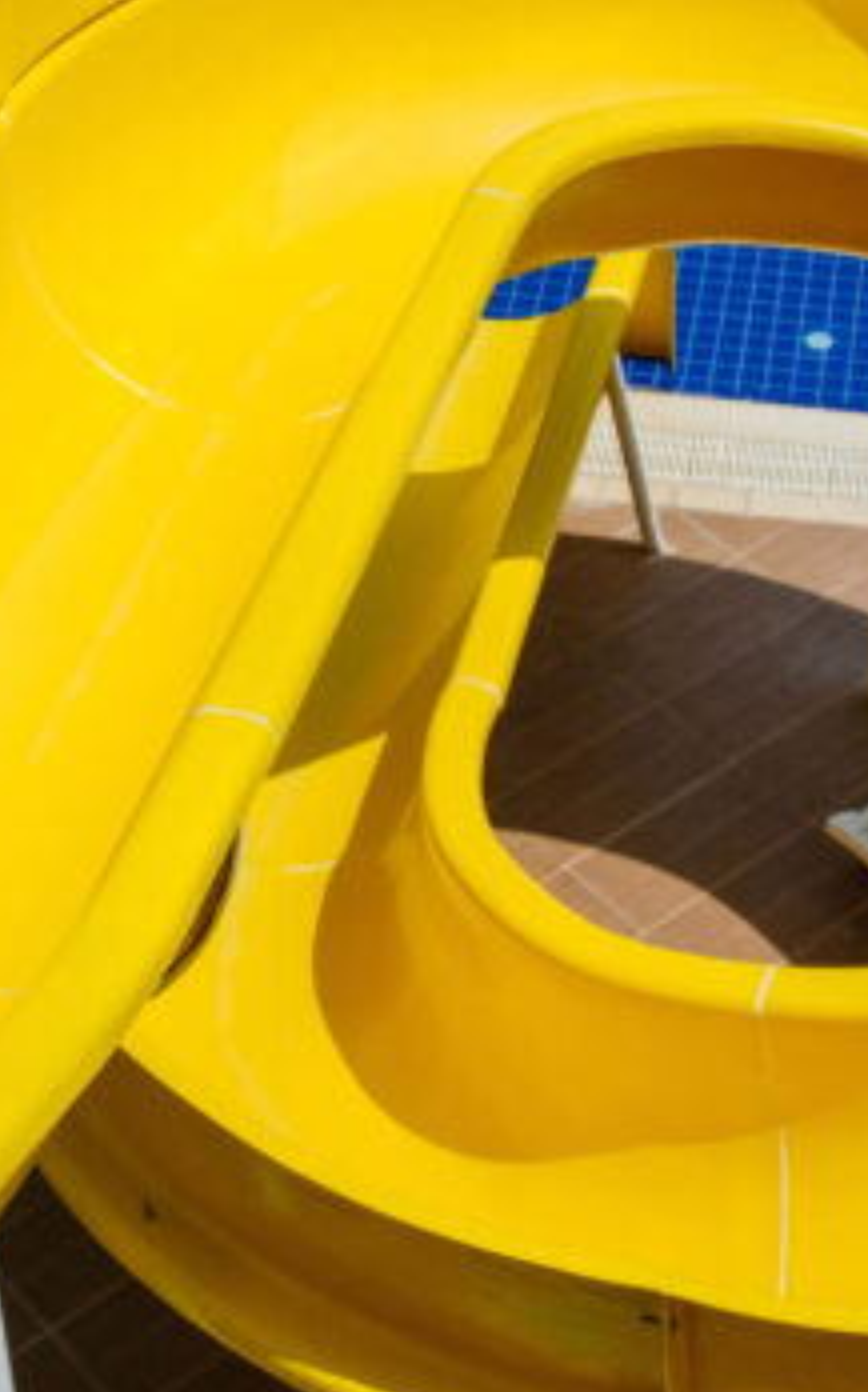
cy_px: 422
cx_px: 524
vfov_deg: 25.1
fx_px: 3109
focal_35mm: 82
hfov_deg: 15.9
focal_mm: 23
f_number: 8
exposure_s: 1/1250
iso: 500
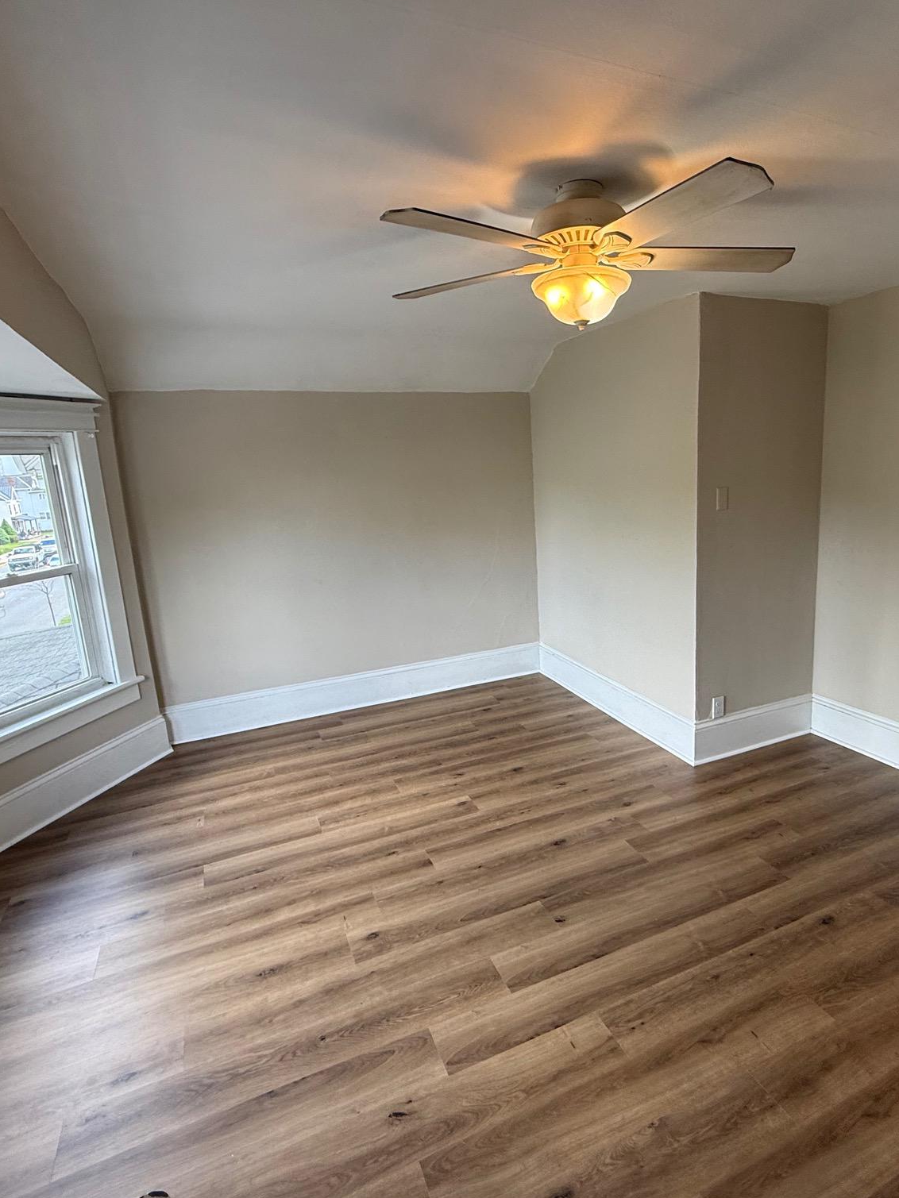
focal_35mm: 19
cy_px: 597
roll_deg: +2.5
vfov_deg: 84.7
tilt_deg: -11.4
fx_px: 658
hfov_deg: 68.3
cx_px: 519
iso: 125
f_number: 2.2
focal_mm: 2.22
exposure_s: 1/120
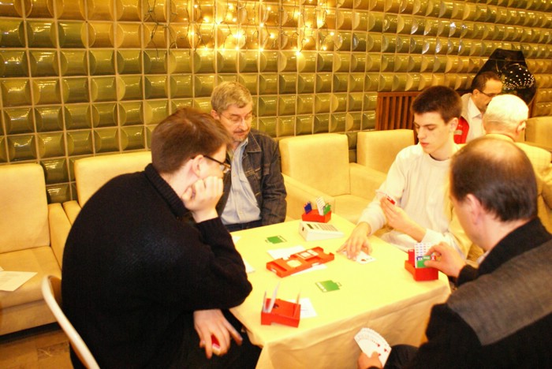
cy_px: 184
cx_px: 276
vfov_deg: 43.7
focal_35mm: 30
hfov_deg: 61.9
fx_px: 460
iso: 1600
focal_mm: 20
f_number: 4
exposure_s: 1/20
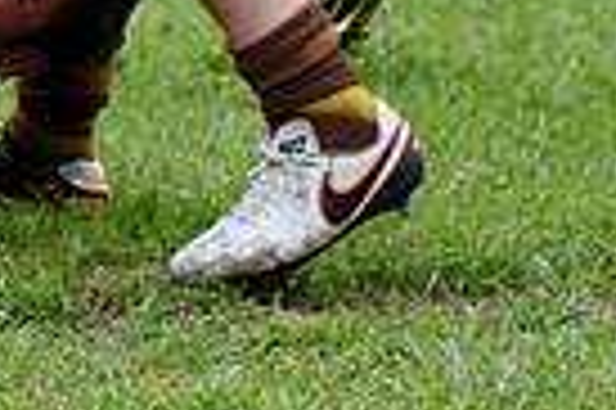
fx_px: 11109
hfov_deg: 3.2
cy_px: -412
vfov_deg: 2.1
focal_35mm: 650
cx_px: -589
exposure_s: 1/1000
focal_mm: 102
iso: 800
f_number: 3.5
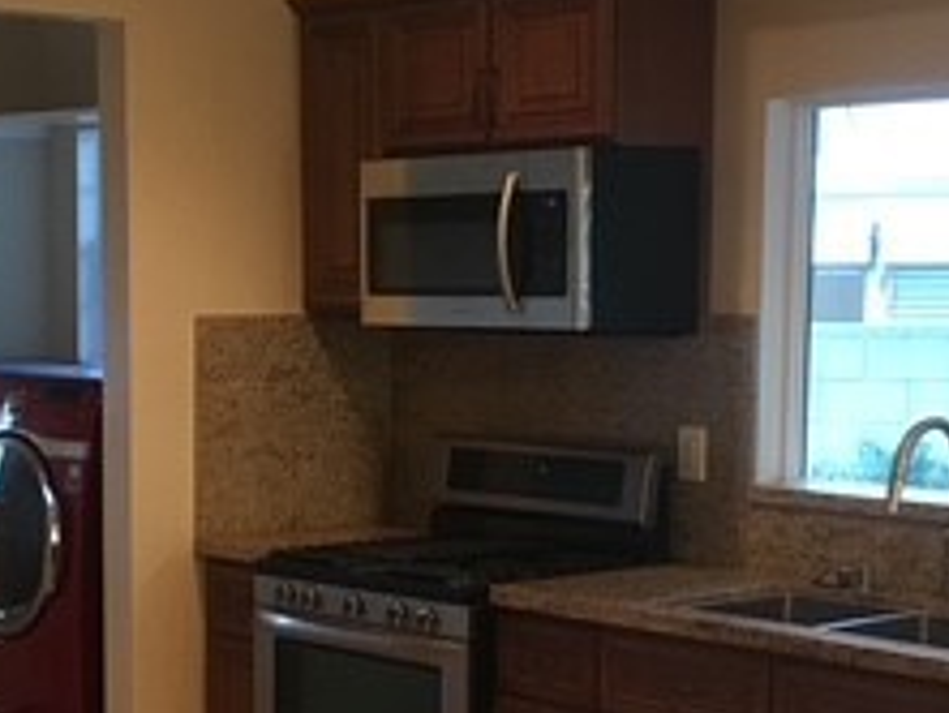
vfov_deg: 17.4
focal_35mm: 84
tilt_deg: -6.7
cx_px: 210
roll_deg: +0.8
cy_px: 584
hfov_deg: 23.0
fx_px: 2304
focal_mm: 4.15
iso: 160
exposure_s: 1/30
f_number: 2.2
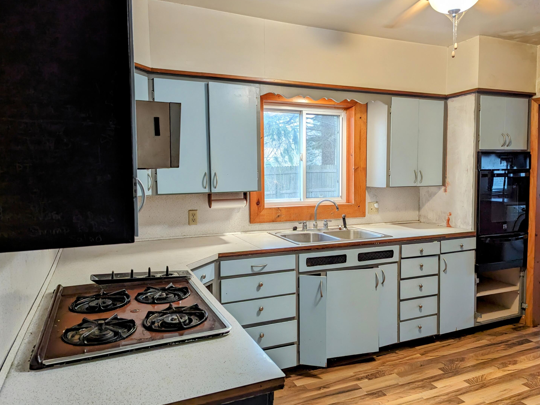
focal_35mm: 25
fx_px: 390
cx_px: 273
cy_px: 201
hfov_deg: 69.4
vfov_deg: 54.9
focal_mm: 6.81
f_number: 1.85
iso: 151
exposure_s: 1/60
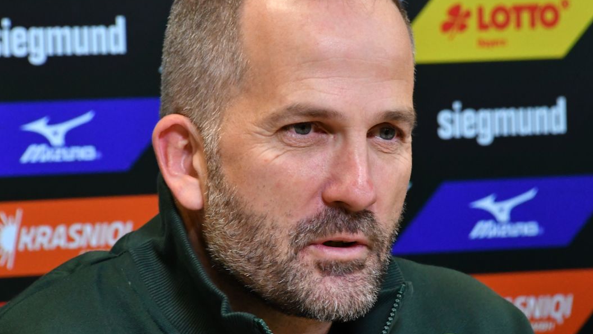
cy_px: 163
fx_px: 5844
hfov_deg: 5.8
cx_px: 323
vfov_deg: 3.3
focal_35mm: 372
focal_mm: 195
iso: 4500
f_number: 11
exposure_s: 1/250
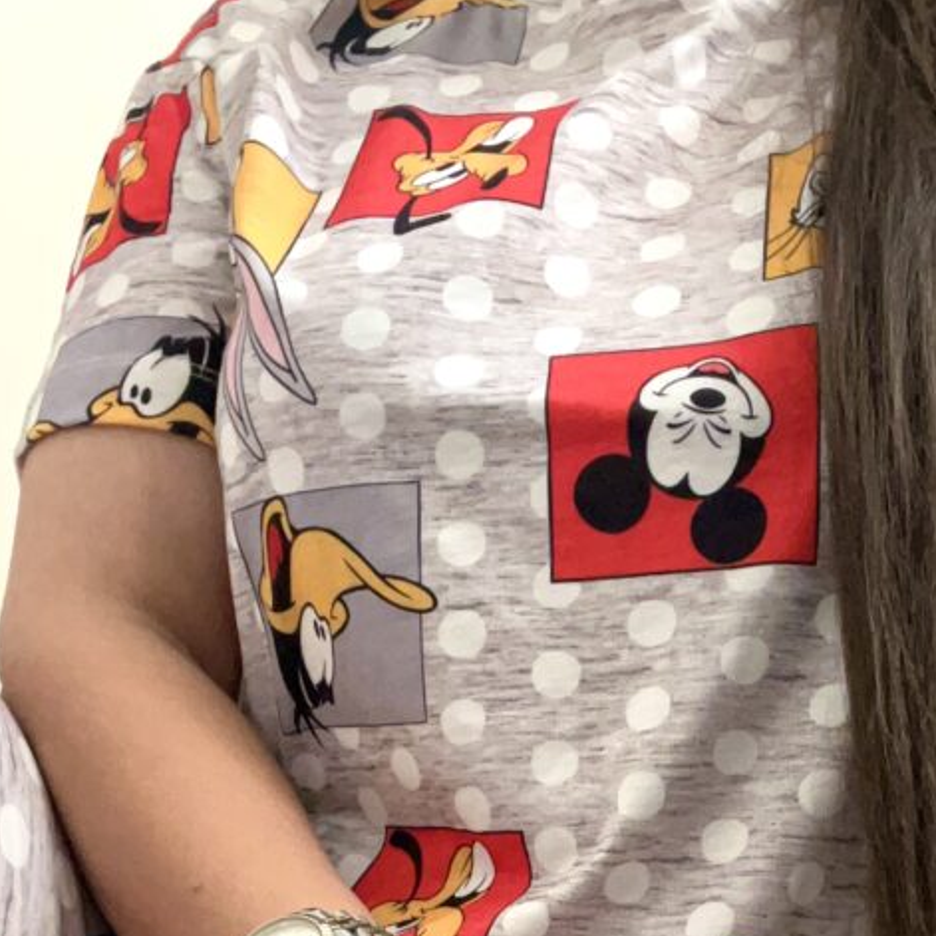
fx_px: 1836
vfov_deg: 26.2
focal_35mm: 60
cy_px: 1056
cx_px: 658
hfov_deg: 28.3
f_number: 2.2
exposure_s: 1/60
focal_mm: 2.71
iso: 320
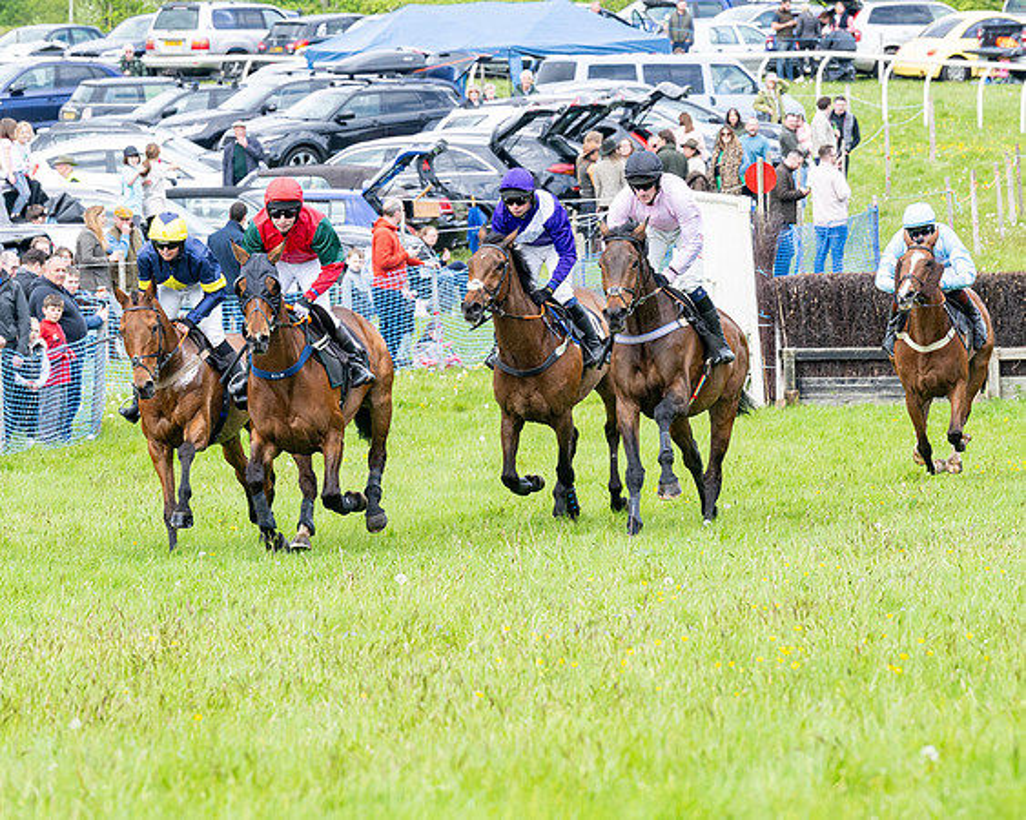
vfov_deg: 4.3
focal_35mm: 361
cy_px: 368
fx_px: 10959
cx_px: 273
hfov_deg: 5.4
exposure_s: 1/500
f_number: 7.1
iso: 400
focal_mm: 175
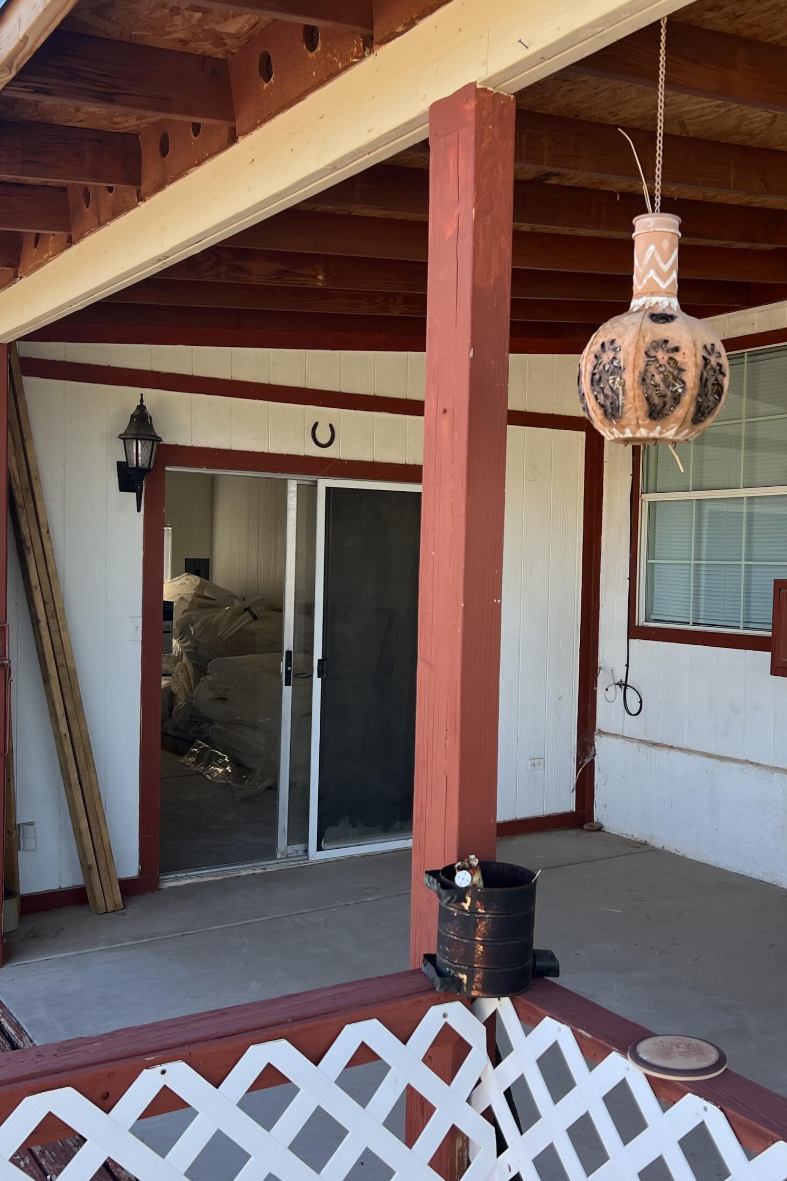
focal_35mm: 37
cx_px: 454
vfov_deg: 51.9
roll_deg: -1.2
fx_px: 1213
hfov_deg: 35.9
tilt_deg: -2.3
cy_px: 596
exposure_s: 1/523
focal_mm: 5.7
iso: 50
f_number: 1.5
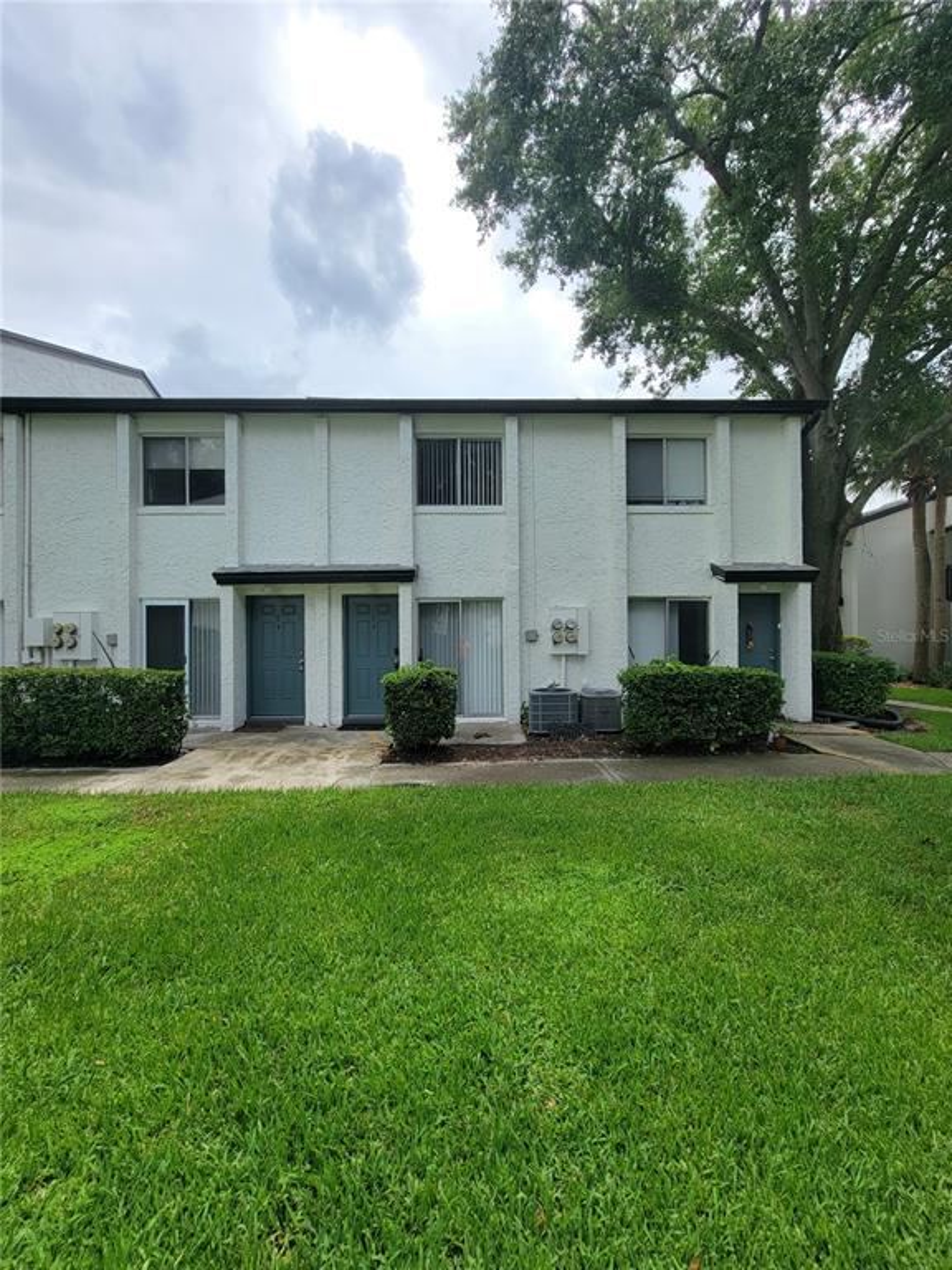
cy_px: 635
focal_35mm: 13
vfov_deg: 106.2
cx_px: 476
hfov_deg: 89.9
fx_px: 477
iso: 50
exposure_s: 1/1667
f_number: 2.2
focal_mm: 2.2
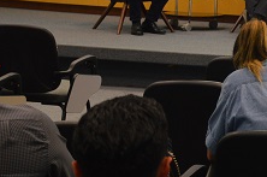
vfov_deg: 7.8
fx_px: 1280
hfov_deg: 11.6
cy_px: -42
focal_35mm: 173
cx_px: 337
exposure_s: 1/40
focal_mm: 32
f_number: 4
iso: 400
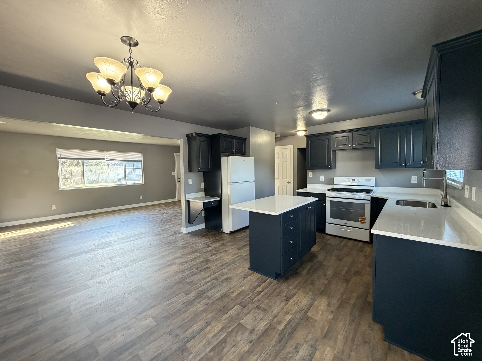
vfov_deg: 85.7
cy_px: 180
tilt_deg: -3.1
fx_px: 195
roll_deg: +0.5
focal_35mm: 14
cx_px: 241
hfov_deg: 102.1
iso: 500
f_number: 2.2
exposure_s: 1/60
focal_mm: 2.22
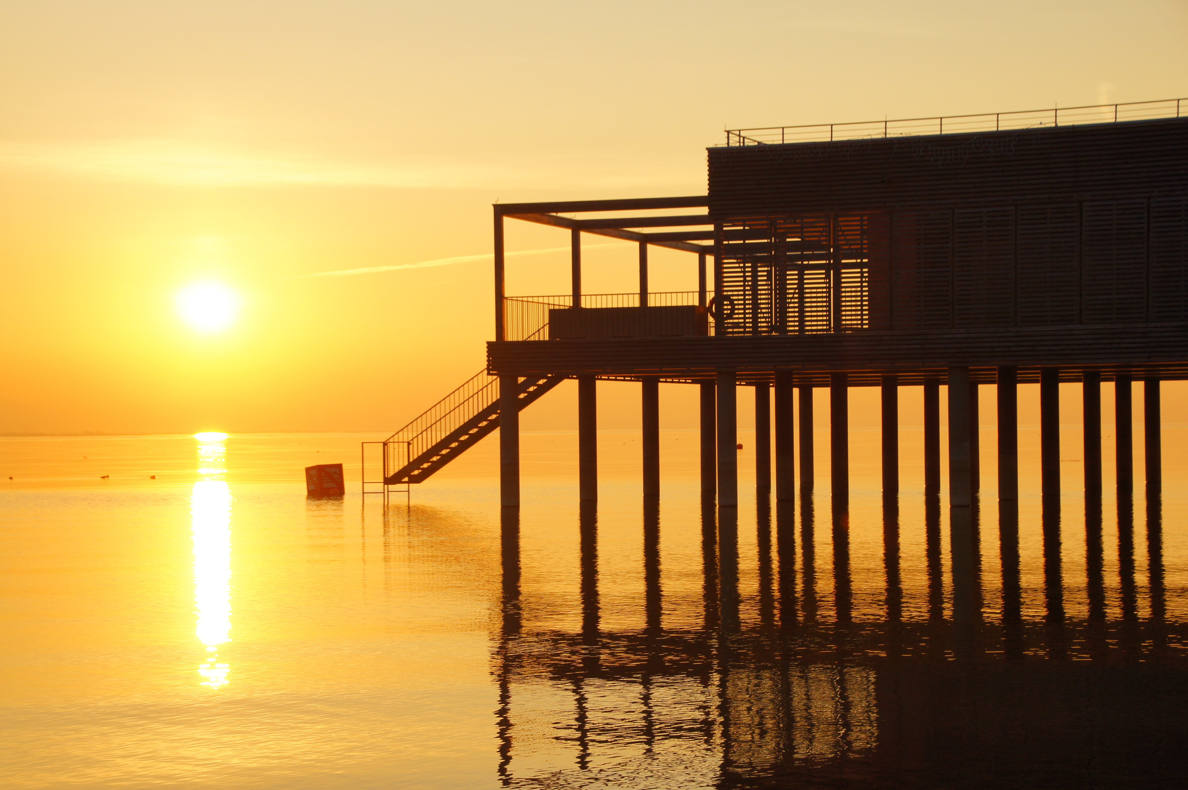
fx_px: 2720
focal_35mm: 82
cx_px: 594
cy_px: 395
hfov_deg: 24.6
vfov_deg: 16.5
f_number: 9
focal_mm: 55
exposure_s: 1/400
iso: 200
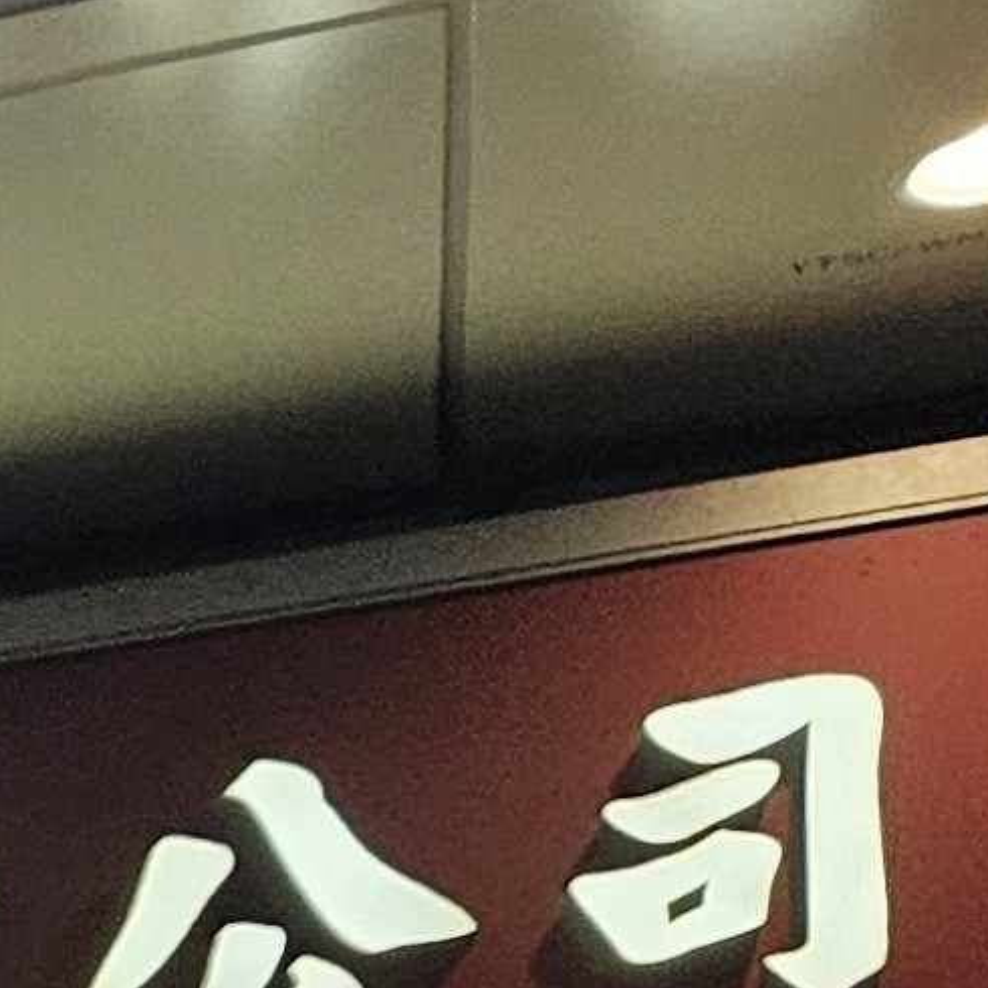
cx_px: -2244
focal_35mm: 166
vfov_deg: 9.2
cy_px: 2533
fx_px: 5360
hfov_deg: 8.4
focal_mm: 5.4
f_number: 1.8
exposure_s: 1/190
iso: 200
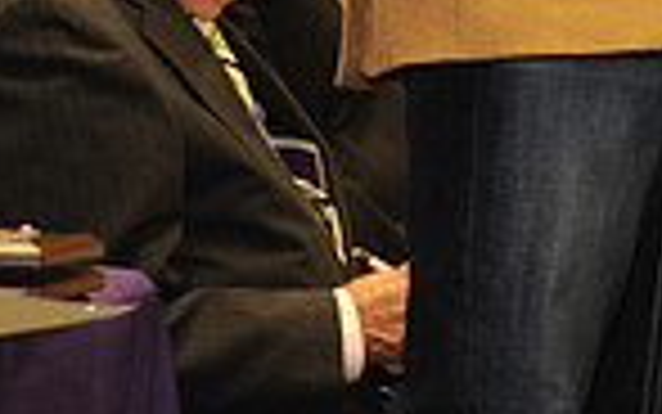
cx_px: 671
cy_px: -860
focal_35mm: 421
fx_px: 7598
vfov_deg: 3.1
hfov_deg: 5.0
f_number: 5.6
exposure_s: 1/60
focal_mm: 105
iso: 1250
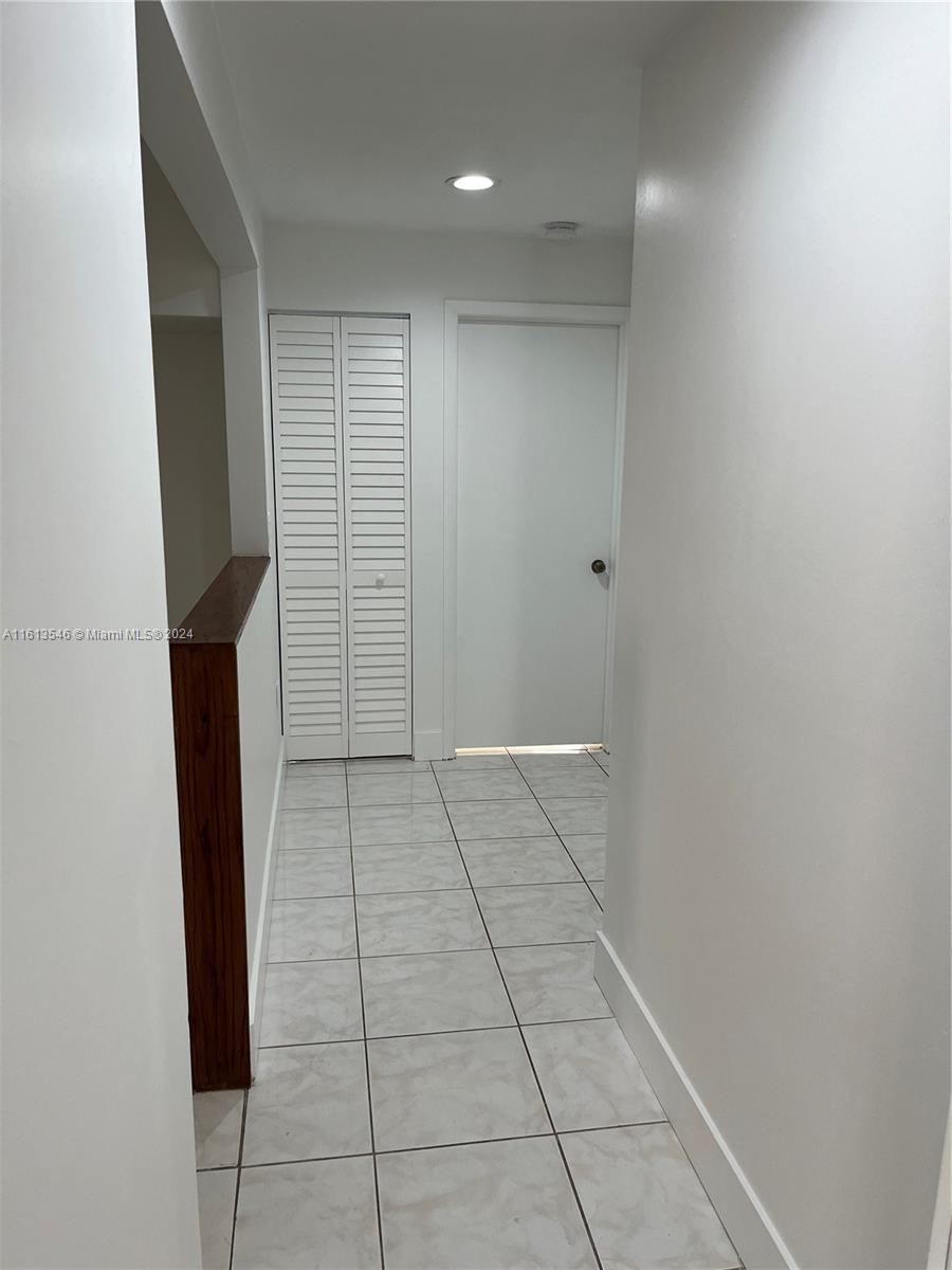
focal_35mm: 26
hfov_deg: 53.1
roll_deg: +0.5
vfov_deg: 67.3
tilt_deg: -11.2
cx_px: 476
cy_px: 635
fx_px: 953
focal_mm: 5.1
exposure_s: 1/120
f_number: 1.6
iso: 100
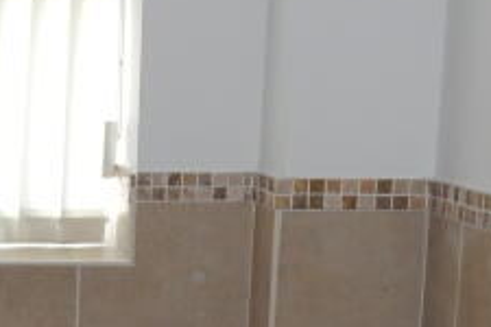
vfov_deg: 12.4
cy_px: 334
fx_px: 1487
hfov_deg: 16.5
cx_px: -319
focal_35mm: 109
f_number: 3
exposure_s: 1/30
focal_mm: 4
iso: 125
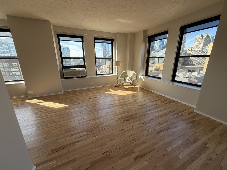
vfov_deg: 85.7
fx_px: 92
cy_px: 85
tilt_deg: -14.9
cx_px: 114
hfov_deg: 102.1
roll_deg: +1.0
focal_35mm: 14
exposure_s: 1/235
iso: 40
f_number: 2.2
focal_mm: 2.22
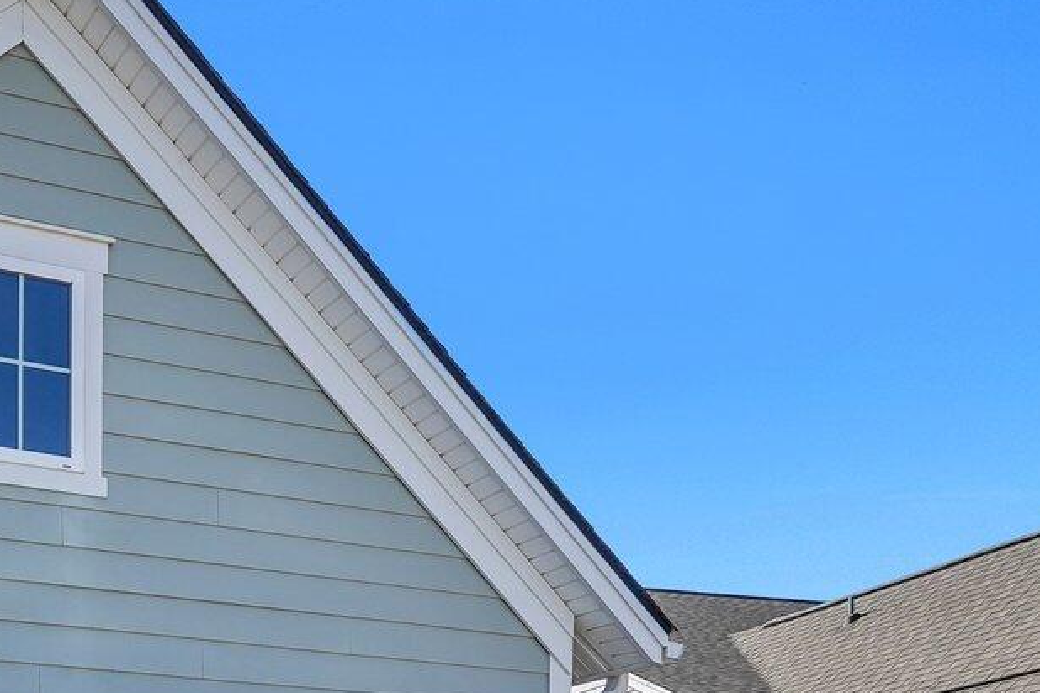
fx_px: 1531
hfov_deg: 34.7
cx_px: 42
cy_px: 975
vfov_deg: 22.1
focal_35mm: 53
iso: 320
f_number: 9
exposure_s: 1/500
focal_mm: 16
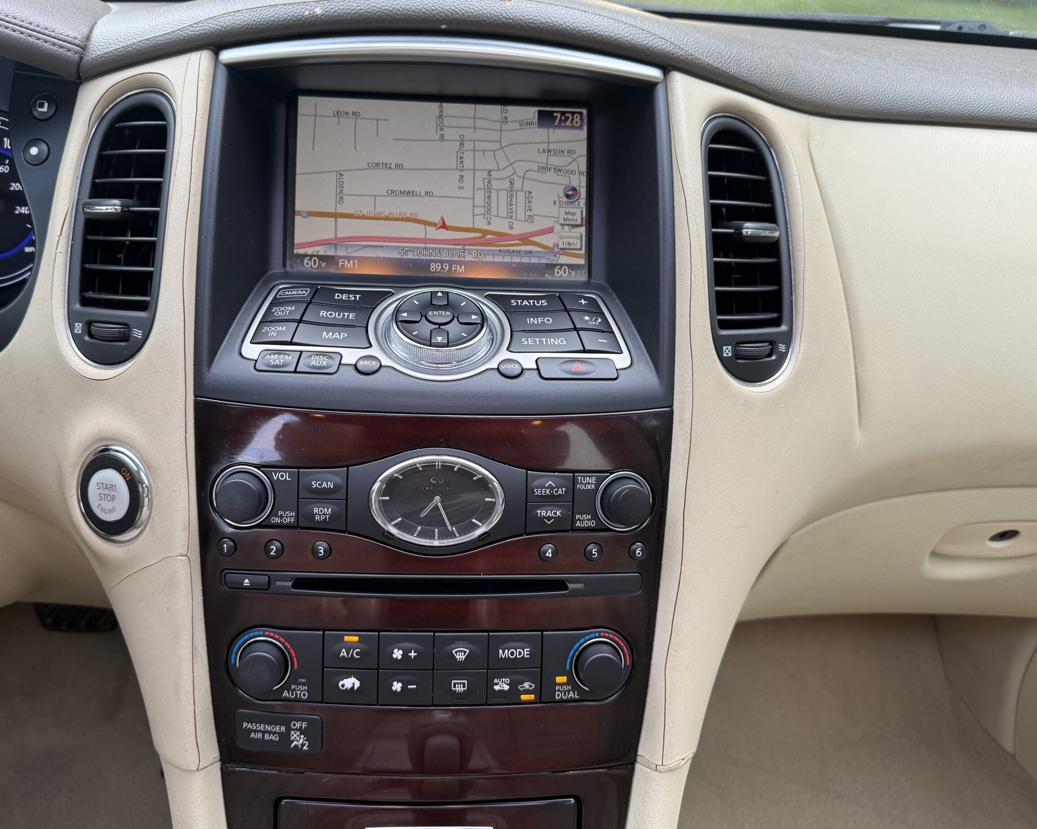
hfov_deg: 65.9
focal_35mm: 26
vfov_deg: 54.9
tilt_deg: -27.4
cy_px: 400
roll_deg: -2.5
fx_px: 798
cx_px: 472
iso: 100
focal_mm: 6.76
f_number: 1.78
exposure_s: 1/90
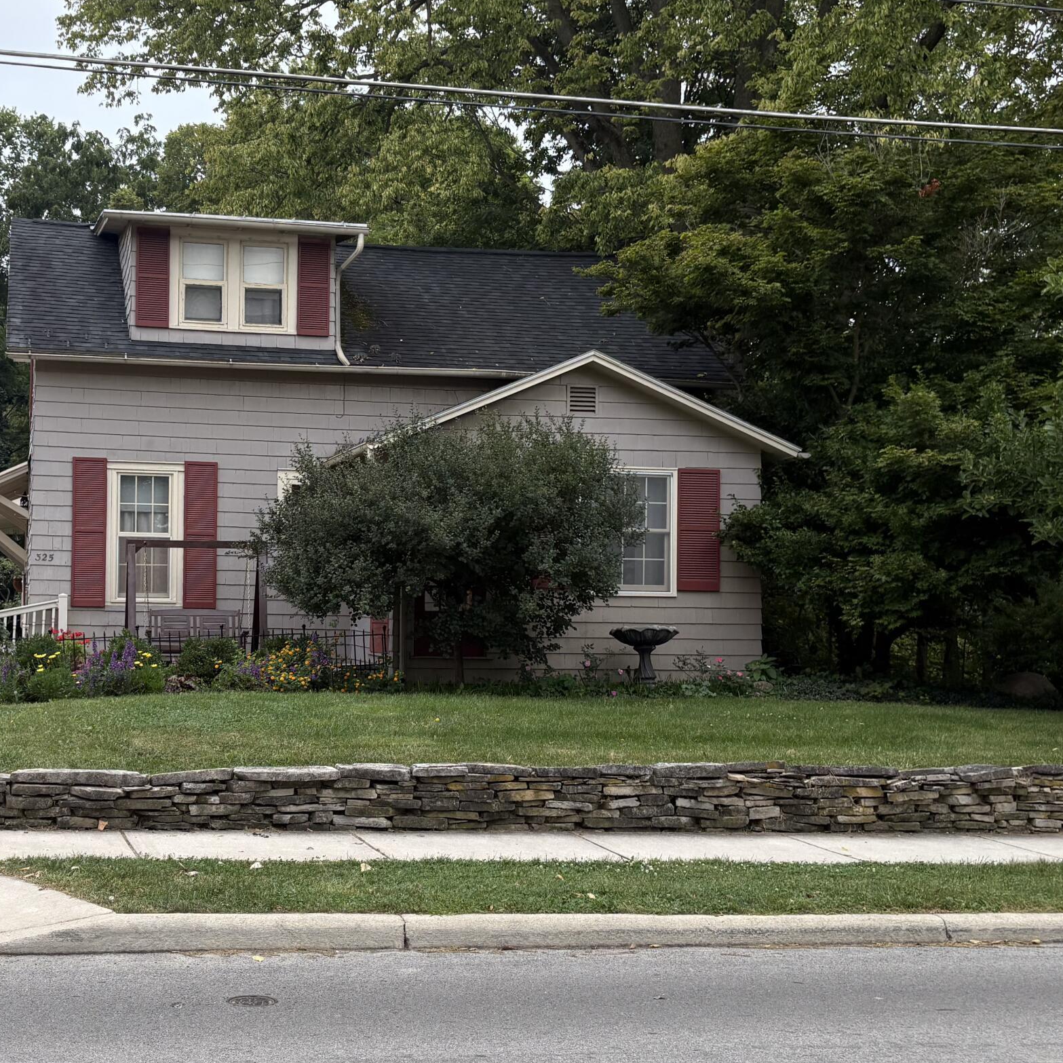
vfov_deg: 38.3
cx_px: 307
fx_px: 1529
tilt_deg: +1.6
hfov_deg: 37.7
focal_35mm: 44
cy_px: 576
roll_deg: +0.0
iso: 80
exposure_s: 1/184
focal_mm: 5.96
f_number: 1.6
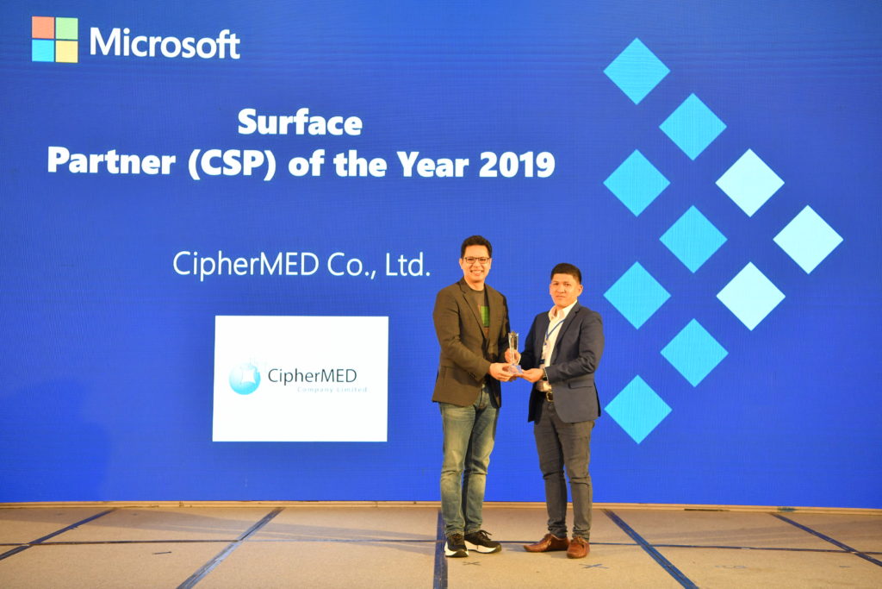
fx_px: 1176
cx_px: 441
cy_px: 294
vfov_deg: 28.1
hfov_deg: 41.1
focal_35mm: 48
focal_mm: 48
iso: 1000
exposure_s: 1/100
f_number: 4
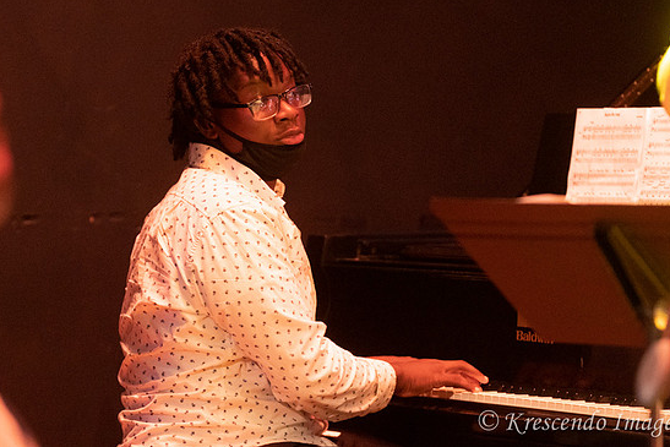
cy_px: 211
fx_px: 3555
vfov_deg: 7.2
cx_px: 333
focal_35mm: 191
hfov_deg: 10.8
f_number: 3.2
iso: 3200
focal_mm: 120
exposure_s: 1/160
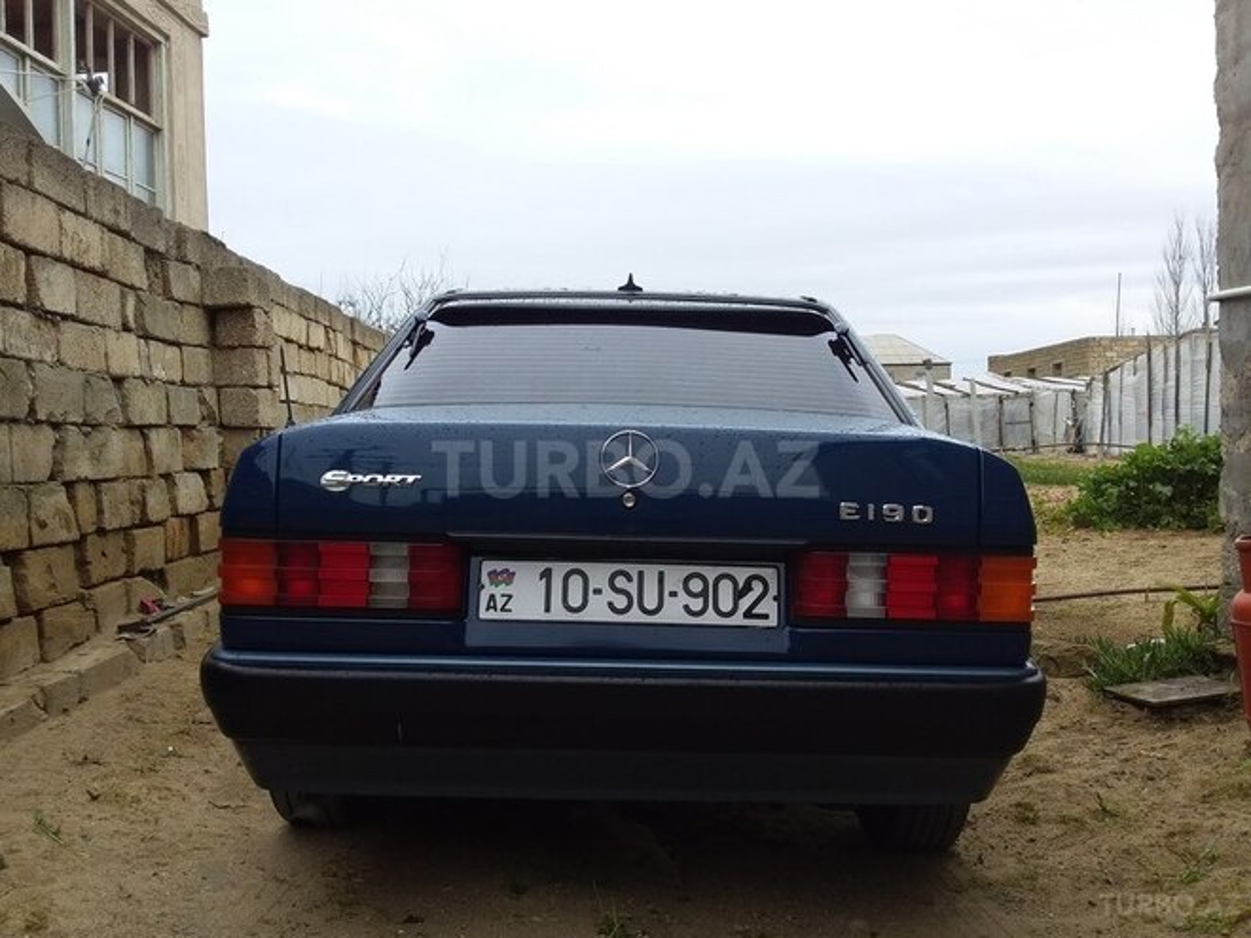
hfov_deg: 58.4
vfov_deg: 45.4
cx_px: 626
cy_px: 469
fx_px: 1120
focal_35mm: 31
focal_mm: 3.3
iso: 40
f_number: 2.2
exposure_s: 1/212
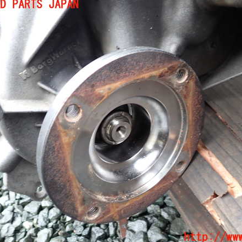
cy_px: 121
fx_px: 285
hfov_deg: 45.8
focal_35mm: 36
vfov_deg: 46.0
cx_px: 143
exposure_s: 1/60
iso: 125
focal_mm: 5.4
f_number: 2.3
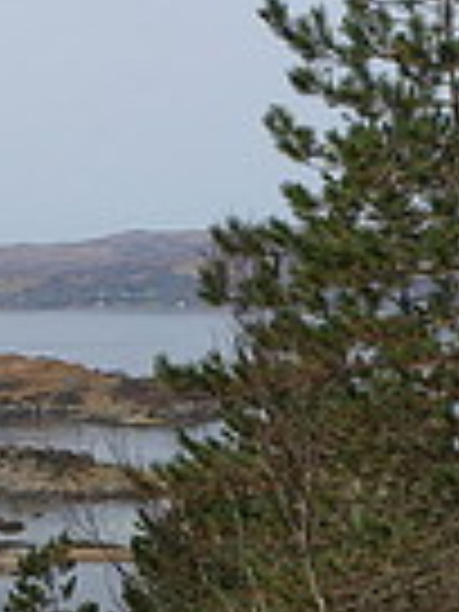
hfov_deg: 8.9
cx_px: 101
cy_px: 459
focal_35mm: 166
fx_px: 2935
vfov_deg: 11.9
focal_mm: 25
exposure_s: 1/320
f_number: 7.1
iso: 100
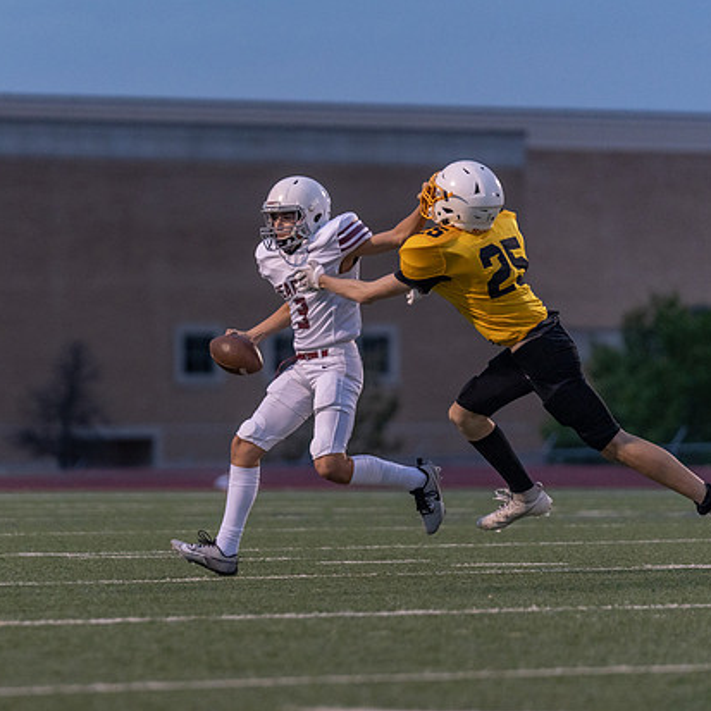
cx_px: 246
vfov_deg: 5.2
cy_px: 373
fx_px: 7761
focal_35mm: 334
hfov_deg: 5.2
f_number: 2.8
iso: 2000
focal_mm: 200
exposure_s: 1/1250
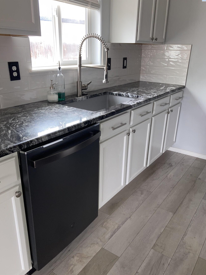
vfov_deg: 61.7
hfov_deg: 48.2
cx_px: 104
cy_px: 142
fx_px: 230
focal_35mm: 29
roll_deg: -0.5
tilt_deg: -22.5
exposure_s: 1/35
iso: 20
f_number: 1.8
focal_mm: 3.99
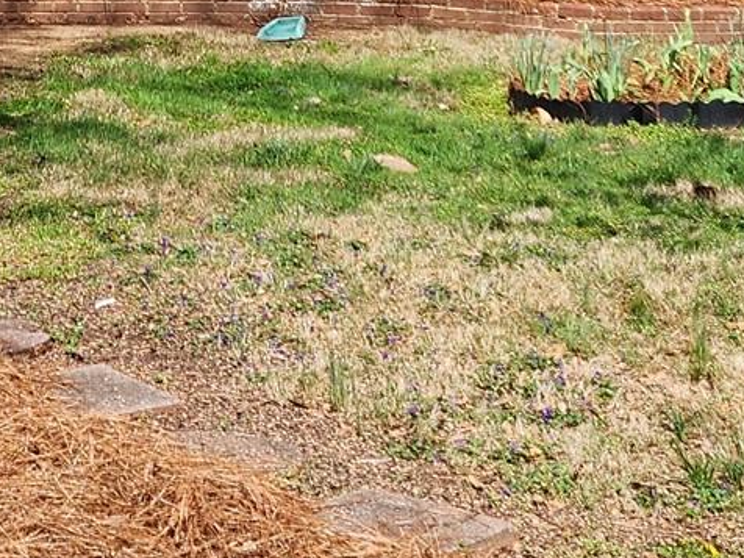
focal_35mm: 99
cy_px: -536
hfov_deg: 19.7
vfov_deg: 13.1
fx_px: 2128
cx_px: 213
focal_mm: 6.4
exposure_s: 1/788
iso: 12
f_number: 1.8
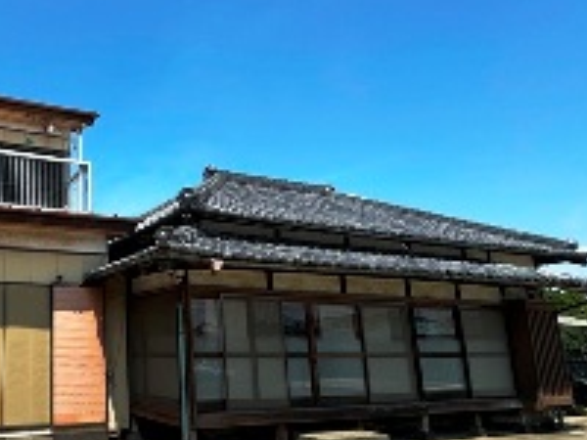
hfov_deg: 55.1
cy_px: 264
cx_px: 59
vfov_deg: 49.4
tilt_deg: +9.7
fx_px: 475
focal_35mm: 28
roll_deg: -0.5
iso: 40
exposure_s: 1/1247
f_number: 2.2
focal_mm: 2.22
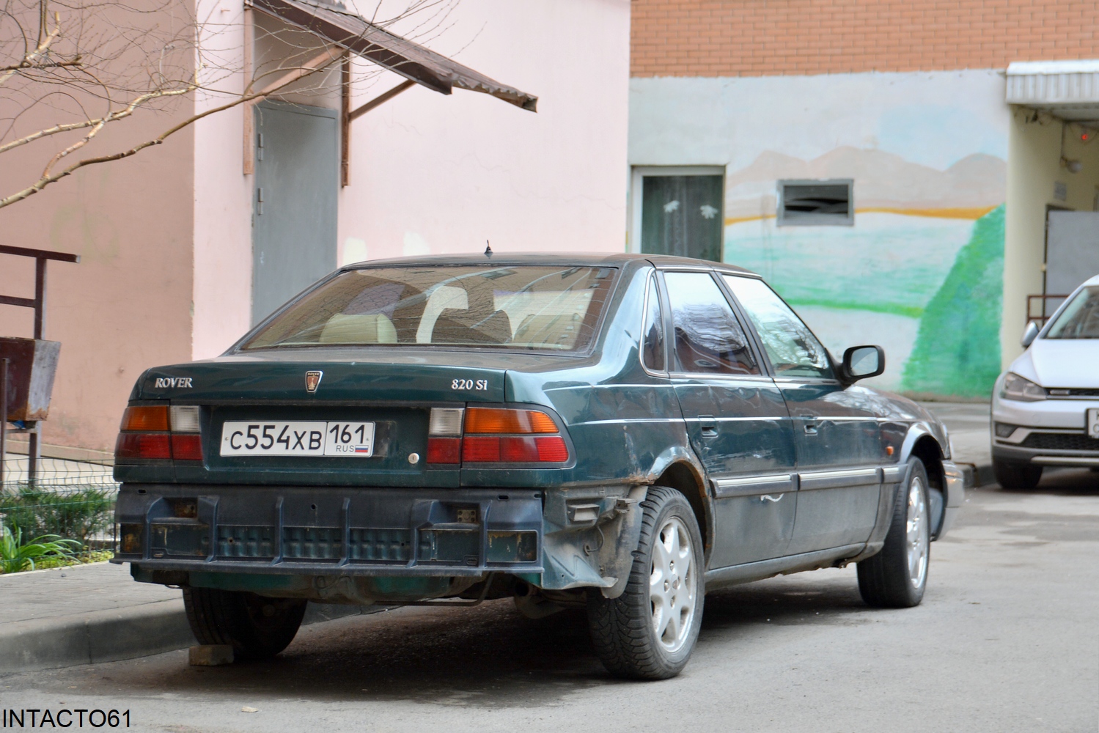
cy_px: 366
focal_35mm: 93
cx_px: 550
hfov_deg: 21.9
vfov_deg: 14.7
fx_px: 2839
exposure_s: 1/100
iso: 400
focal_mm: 62
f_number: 4.8
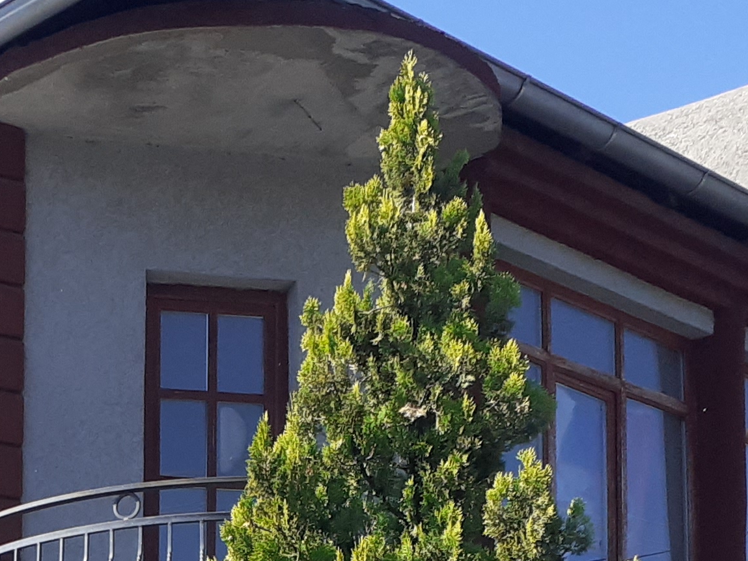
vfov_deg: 14.3
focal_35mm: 97
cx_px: -102
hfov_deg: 19.3
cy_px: 841
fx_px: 2096
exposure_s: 1/1192
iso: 40
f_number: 1.9
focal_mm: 3.6
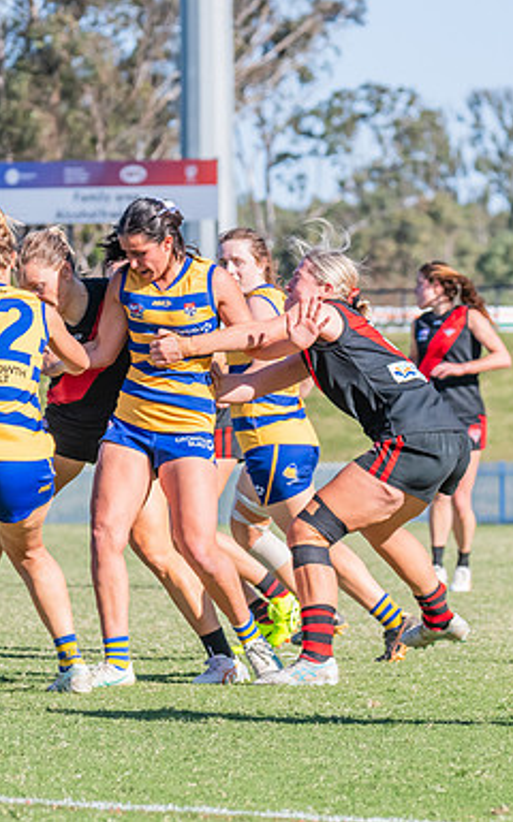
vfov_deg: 5.4
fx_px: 8651
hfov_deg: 3.4
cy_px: 438
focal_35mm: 386
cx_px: 50
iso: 800
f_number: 9
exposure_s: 1/1250
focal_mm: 220
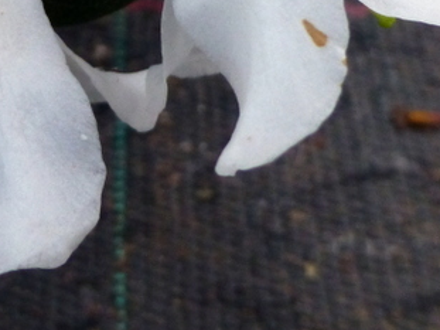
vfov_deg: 17.7
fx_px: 1004
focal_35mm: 79
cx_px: 71
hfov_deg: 24.2
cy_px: -72
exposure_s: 1/50
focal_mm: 4.3
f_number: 3.3
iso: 400
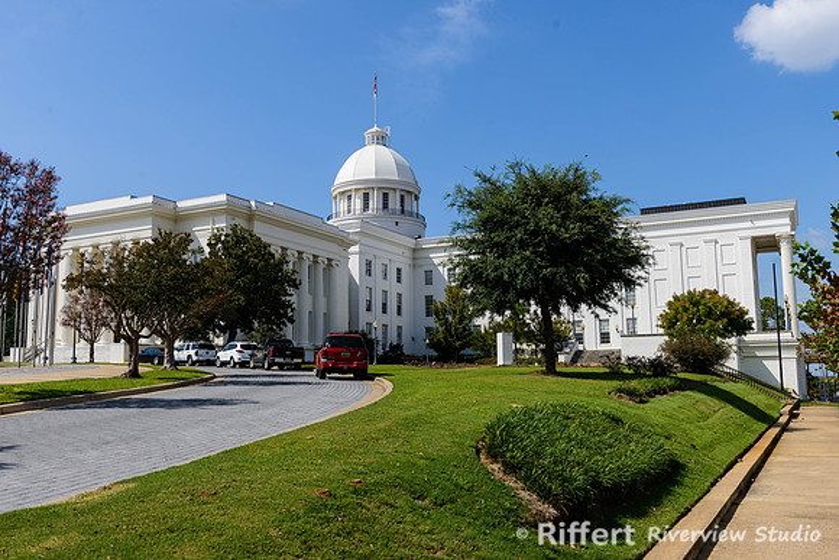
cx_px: 420
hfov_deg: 58.7
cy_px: 280
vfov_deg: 41.1
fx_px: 746
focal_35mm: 32
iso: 100
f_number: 8
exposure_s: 1/400
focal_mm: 32
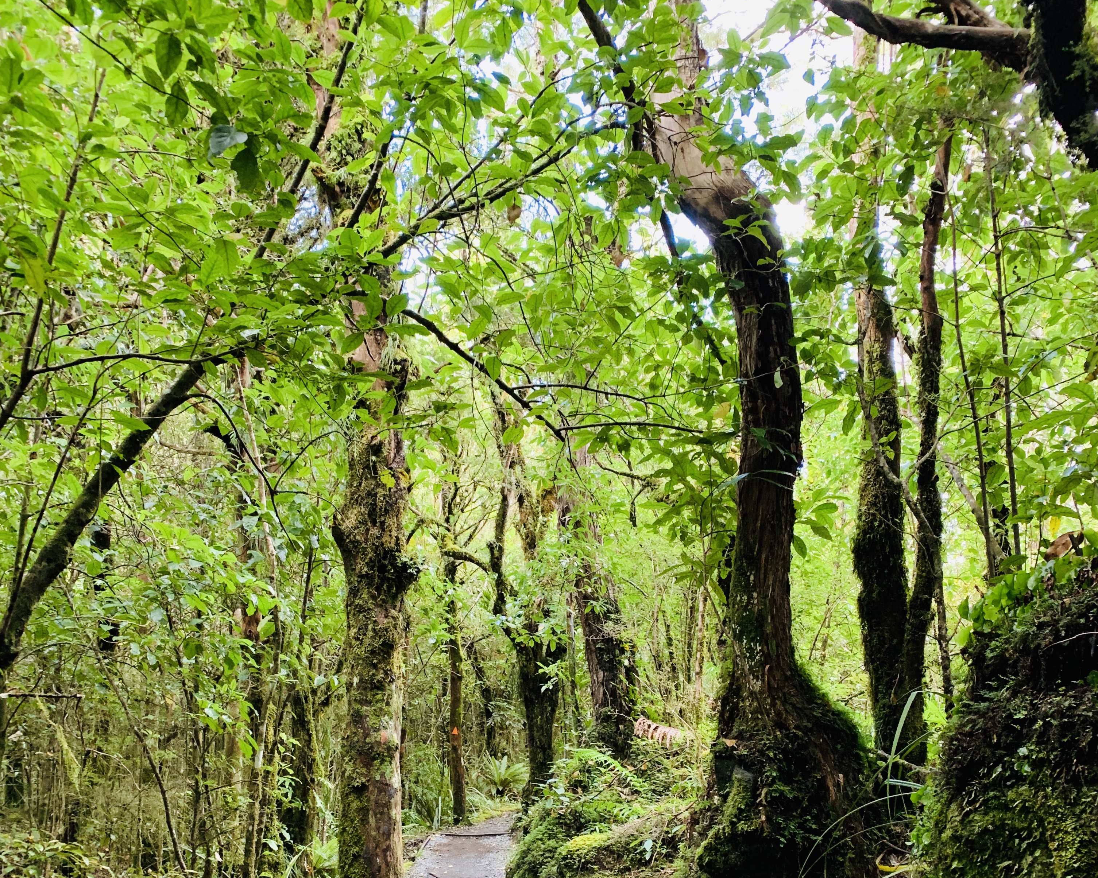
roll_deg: +0.1
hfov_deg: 52.8
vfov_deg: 41.8
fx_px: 1105
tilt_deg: +2.2
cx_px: 551
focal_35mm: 34
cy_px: 681
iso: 320
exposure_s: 1/60
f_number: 1.8
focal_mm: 4.25
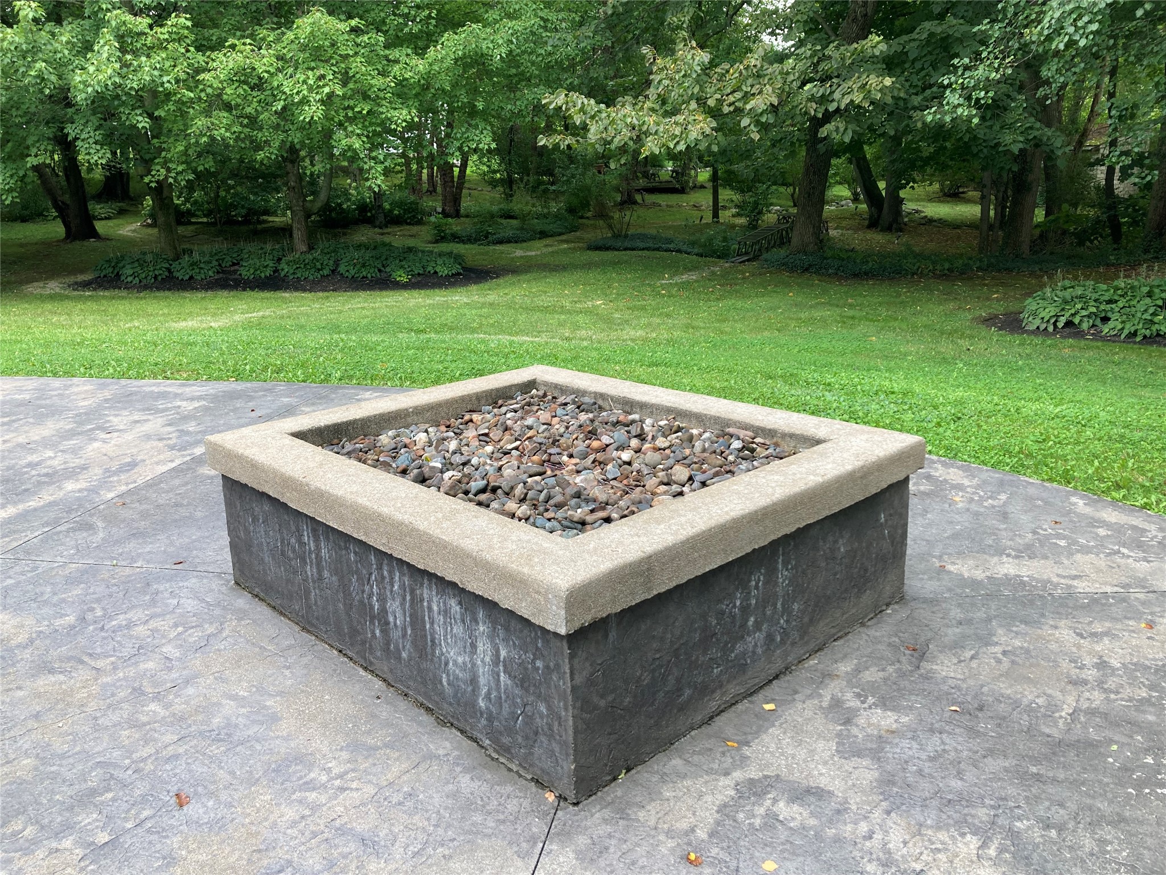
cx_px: 583
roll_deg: +1.9
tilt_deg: -16.3
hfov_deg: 63.4
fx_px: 943
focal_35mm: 28
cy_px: 438
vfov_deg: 49.7
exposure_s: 1/121
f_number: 1.8
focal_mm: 3.99
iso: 25
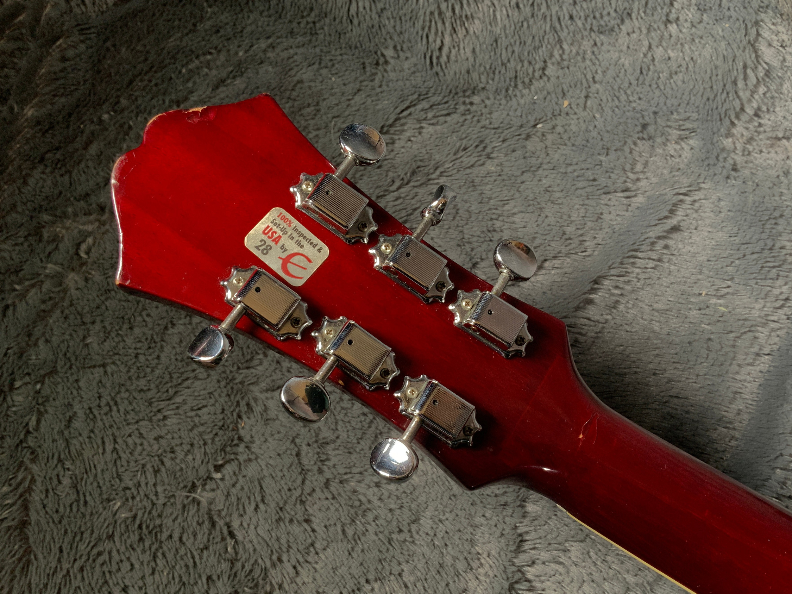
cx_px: 412
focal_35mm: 33
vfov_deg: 42.9
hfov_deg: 55.3
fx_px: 755
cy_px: 333
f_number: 1.8
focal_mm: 3
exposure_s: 1/78
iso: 64
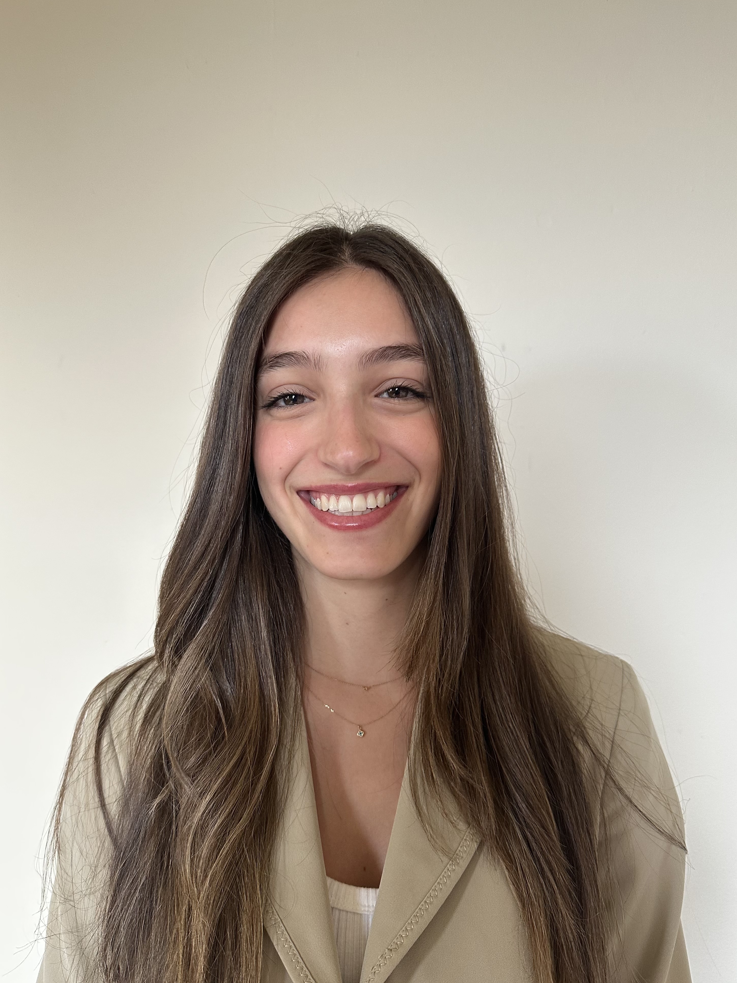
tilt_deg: -2.6
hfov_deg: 54.9
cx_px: 360
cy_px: 509
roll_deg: -0.8
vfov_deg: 69.4
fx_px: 710
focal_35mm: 25
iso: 250
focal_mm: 6.86
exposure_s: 1/68
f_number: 1.78
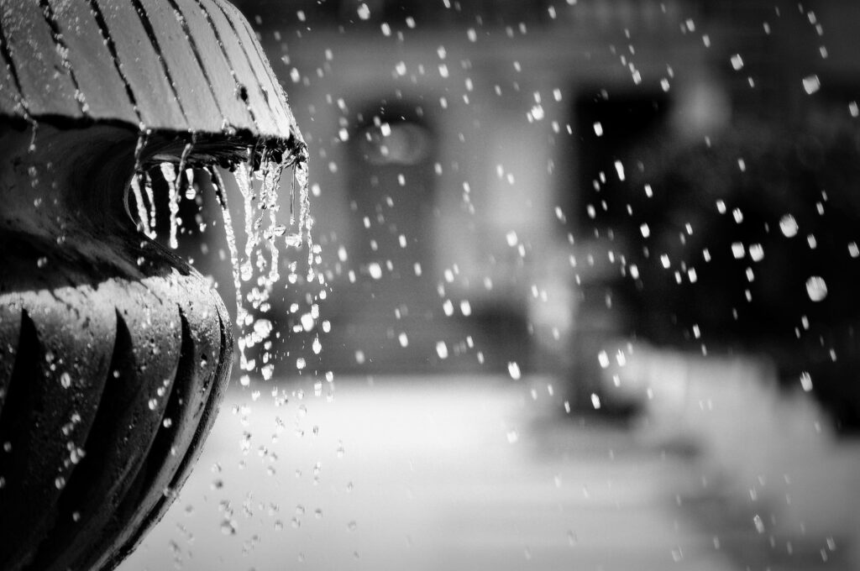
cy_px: 286
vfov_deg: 4.6
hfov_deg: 6.9
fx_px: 7158
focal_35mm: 300
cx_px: 430
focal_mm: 200
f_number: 5.6
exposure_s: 1/500
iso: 200
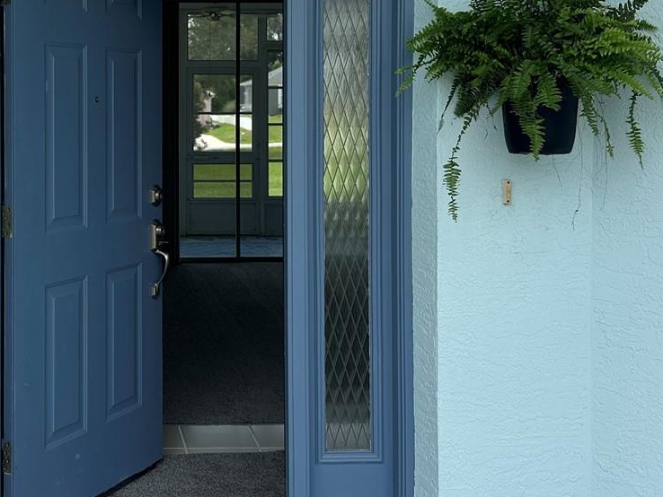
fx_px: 996
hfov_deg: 35.5
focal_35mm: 52
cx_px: 125
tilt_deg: -1.1
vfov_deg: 27.6
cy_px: 116
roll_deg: +0.0
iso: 80
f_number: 1.78
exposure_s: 1/2299
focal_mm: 6.86
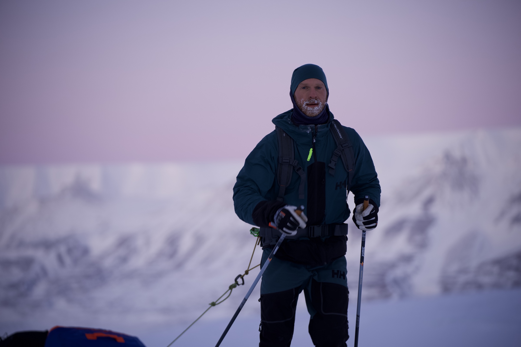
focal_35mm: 131
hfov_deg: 15.6
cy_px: 174
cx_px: 260
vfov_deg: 10.5
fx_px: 1896
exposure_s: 1/250
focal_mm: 131
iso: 500
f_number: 2.8
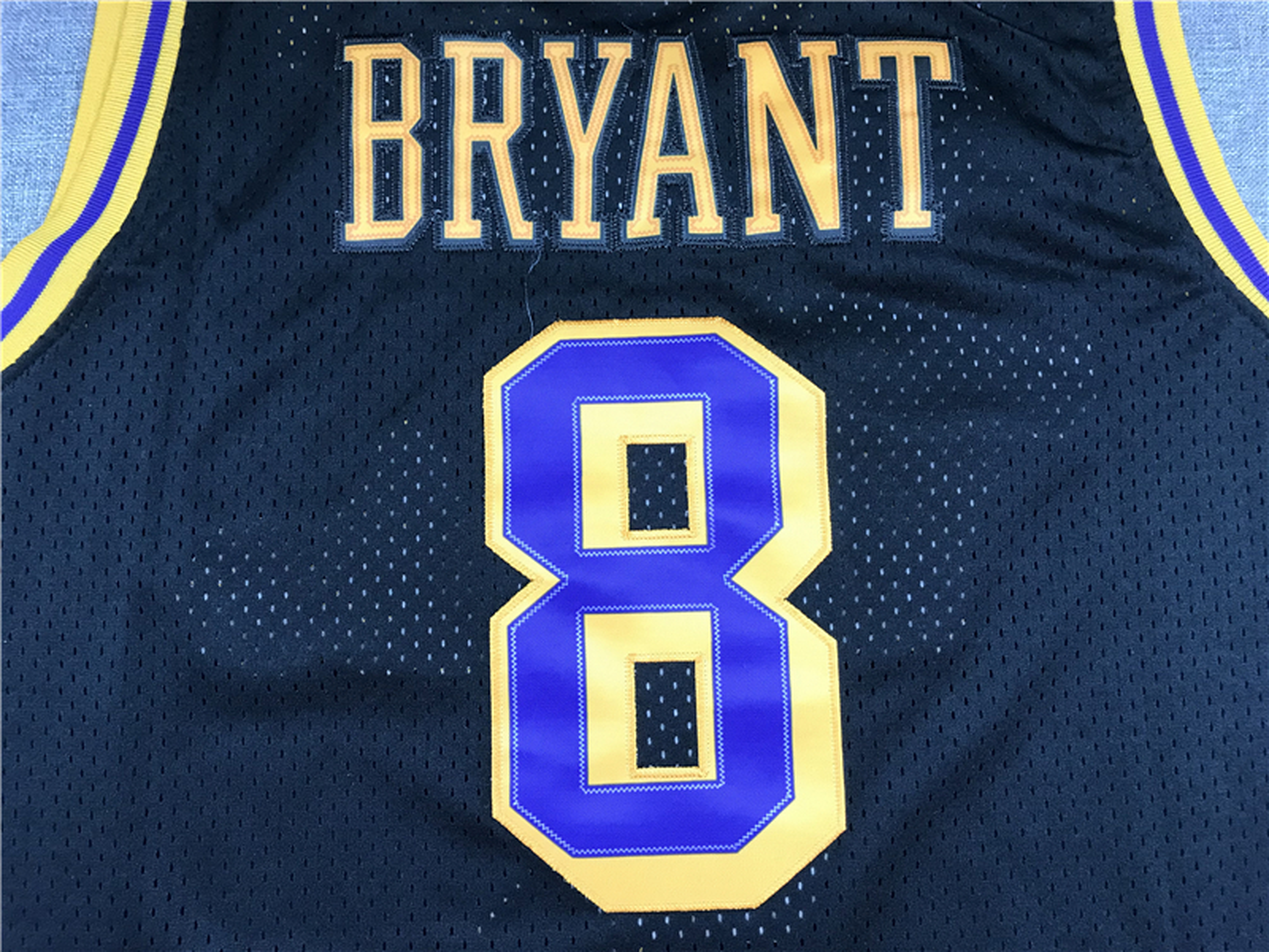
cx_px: 634
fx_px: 1026
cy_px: 476
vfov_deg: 49.7
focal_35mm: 28
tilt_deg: -83.9
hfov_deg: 63.4
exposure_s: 1/25
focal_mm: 3.99
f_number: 1.8
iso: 40
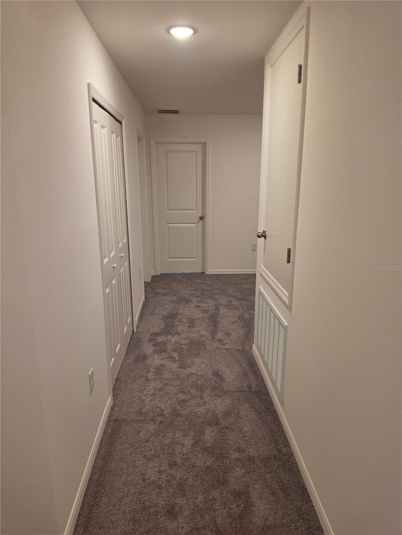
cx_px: 201
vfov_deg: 73.9
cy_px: 268
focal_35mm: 23
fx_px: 356
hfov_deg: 58.9
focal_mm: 6.5
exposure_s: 1/120
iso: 200
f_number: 1.4
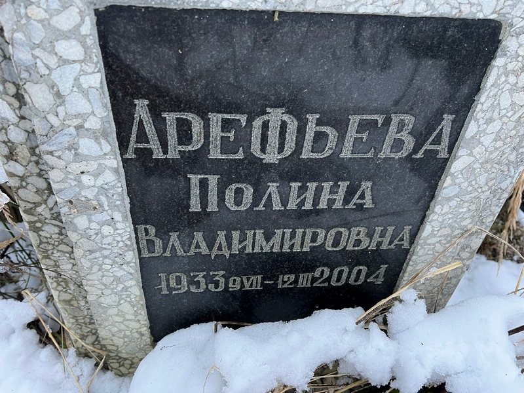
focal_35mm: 26
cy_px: 196
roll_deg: -2.4
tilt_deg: -36.8
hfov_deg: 67.3
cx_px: 262
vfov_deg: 53.1
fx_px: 394
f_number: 1.5
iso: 160
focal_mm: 5.7
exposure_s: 1/60
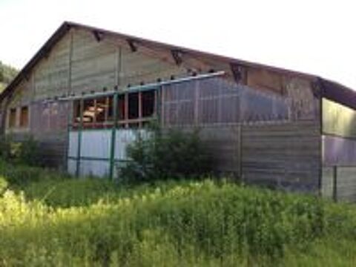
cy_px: 134
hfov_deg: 52.6
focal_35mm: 35
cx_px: 178
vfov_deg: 40.7
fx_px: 360
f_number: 2.4
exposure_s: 1/232
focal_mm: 4.28
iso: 64
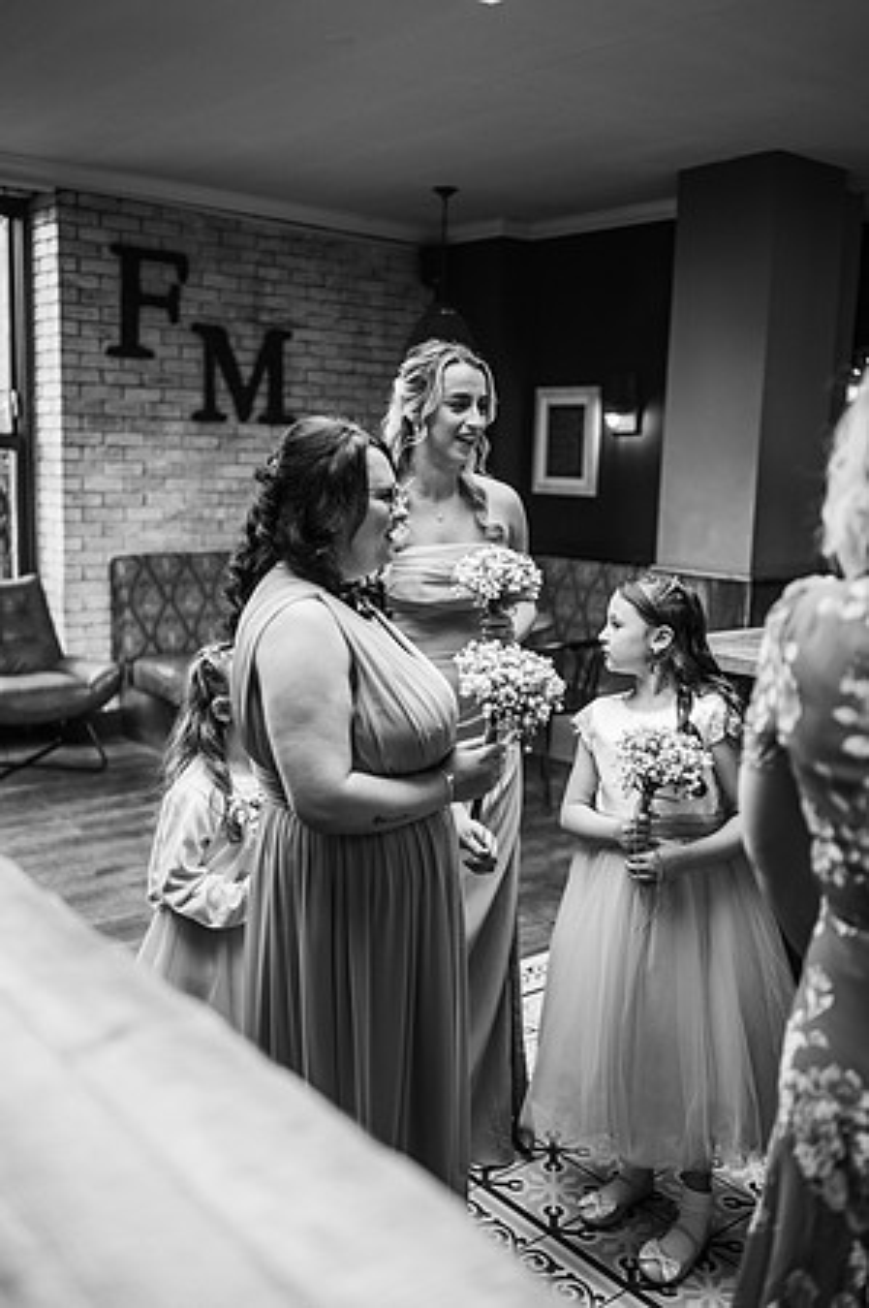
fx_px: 1270
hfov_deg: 37.8
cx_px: 434
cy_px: 654
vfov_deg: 54.5
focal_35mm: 35
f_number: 1.8
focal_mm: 35
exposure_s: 1/200
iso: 450
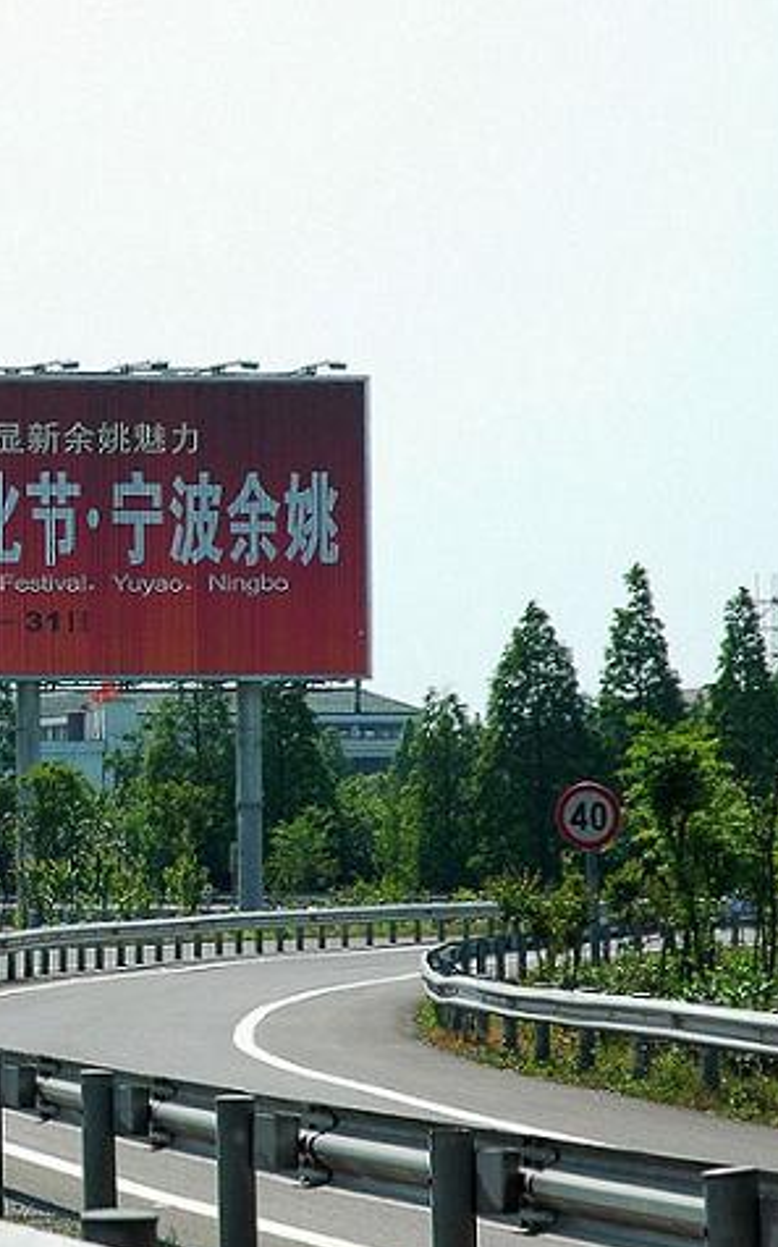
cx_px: -306
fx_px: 8082
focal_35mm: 238
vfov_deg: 8.8
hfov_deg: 5.5
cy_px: 613
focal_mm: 85
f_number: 7.1
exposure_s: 1/800
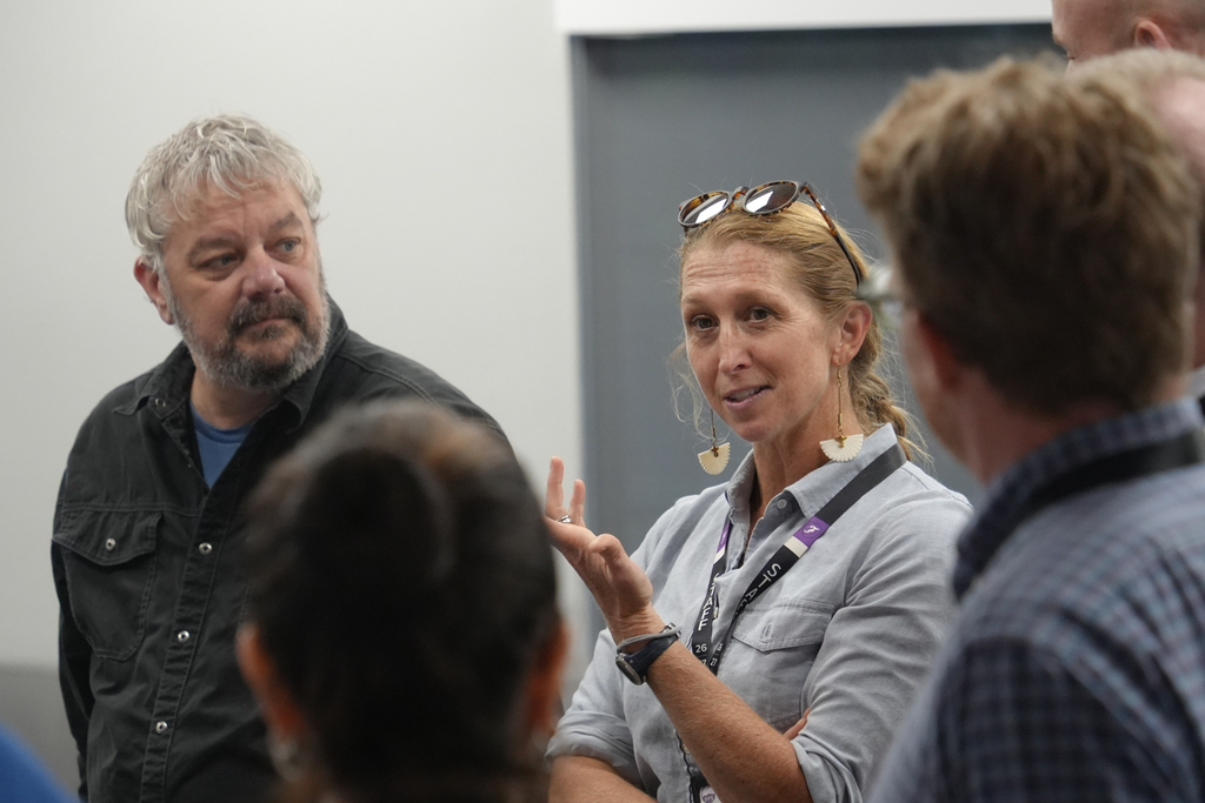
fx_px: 6628
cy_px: 402
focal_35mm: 198
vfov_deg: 6.9
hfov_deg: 10.4
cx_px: 602
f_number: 5
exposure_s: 1/200
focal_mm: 132
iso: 3200
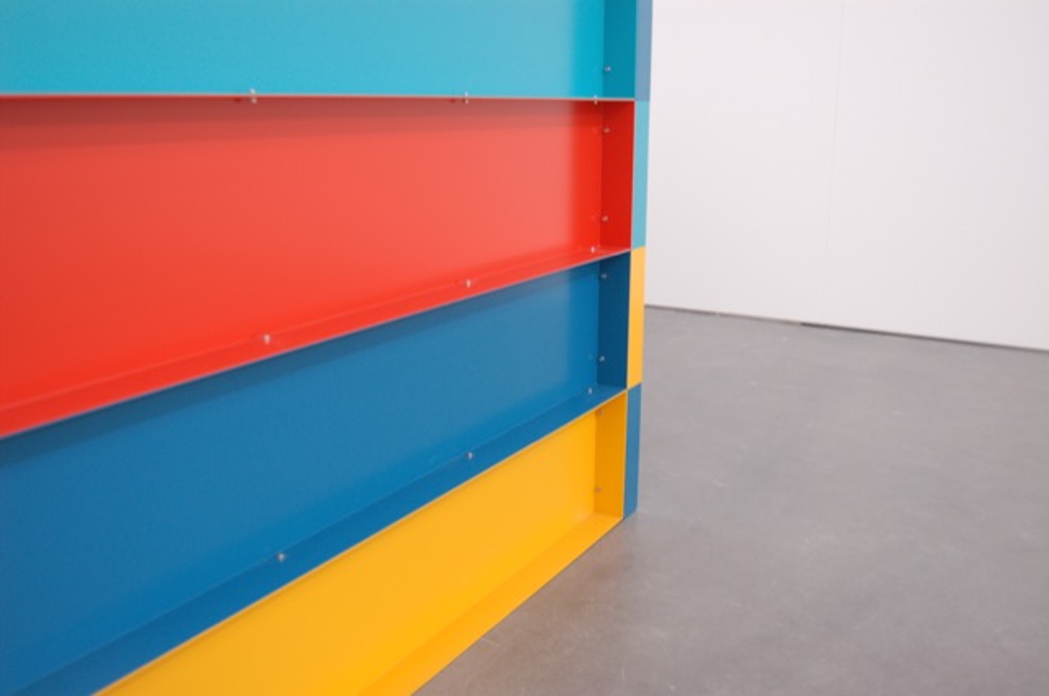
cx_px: 524
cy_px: 348
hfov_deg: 57.3
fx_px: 960
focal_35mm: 33
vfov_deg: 39.9
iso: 400
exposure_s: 1/10
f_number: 3.8
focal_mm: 22
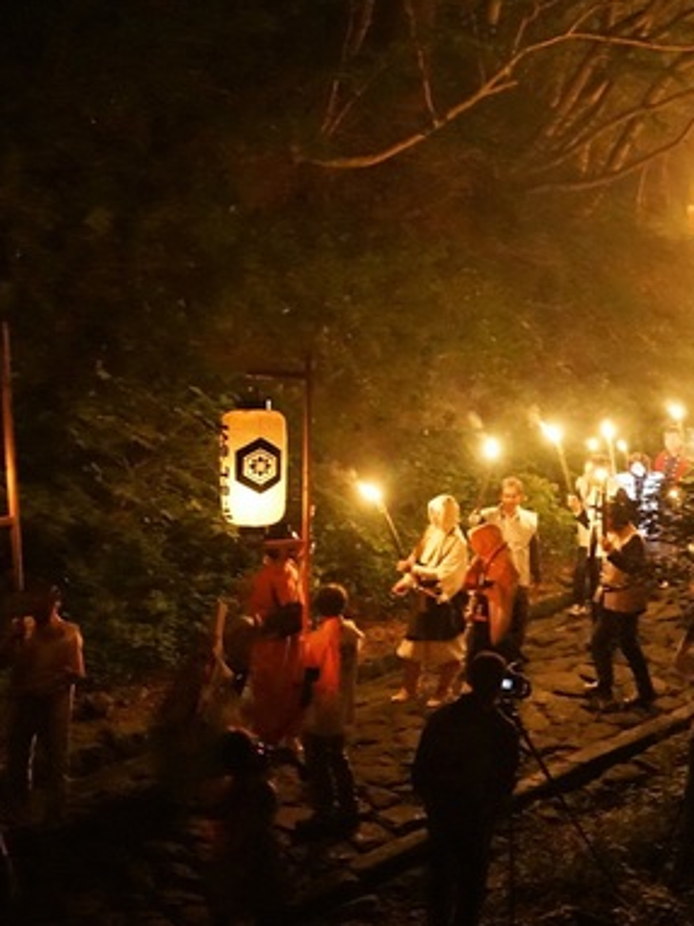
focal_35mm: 52
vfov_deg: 36.8
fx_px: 1391
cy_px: 464
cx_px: 438
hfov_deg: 27.9
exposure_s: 1/10
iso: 12800
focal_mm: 35
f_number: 2.8
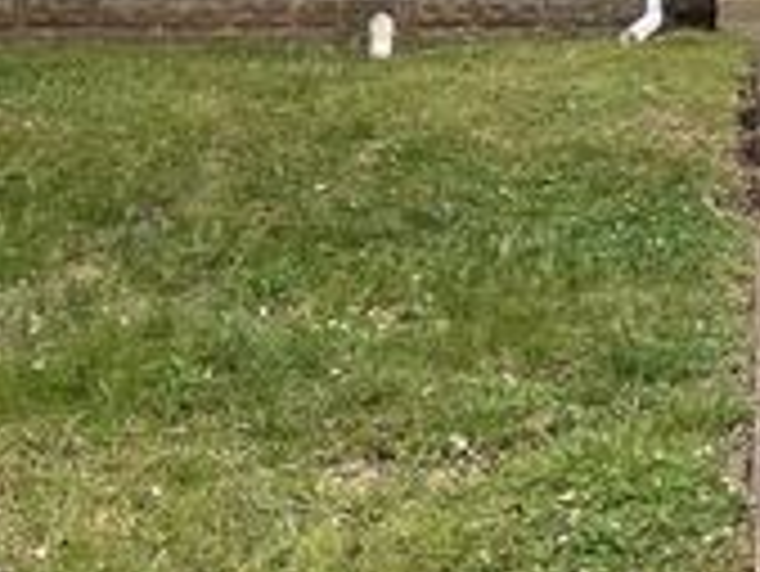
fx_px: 1692
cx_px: 976
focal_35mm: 77
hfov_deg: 22.7
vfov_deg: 17.9
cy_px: -178
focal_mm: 5.7
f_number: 1.5
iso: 50
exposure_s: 1/567
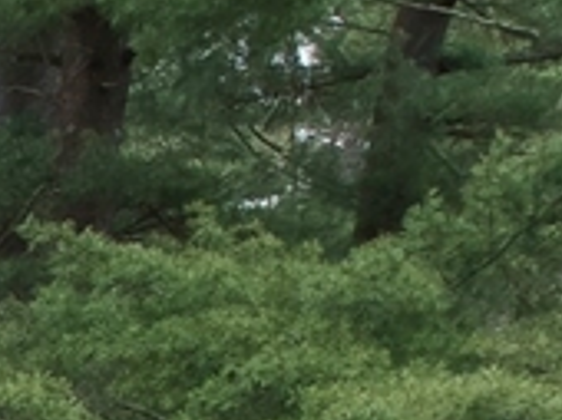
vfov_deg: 8.6
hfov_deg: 10.0
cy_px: 1151
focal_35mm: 151
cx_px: -1104
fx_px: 2448
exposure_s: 1/160
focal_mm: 4.49
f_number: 2.6
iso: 100
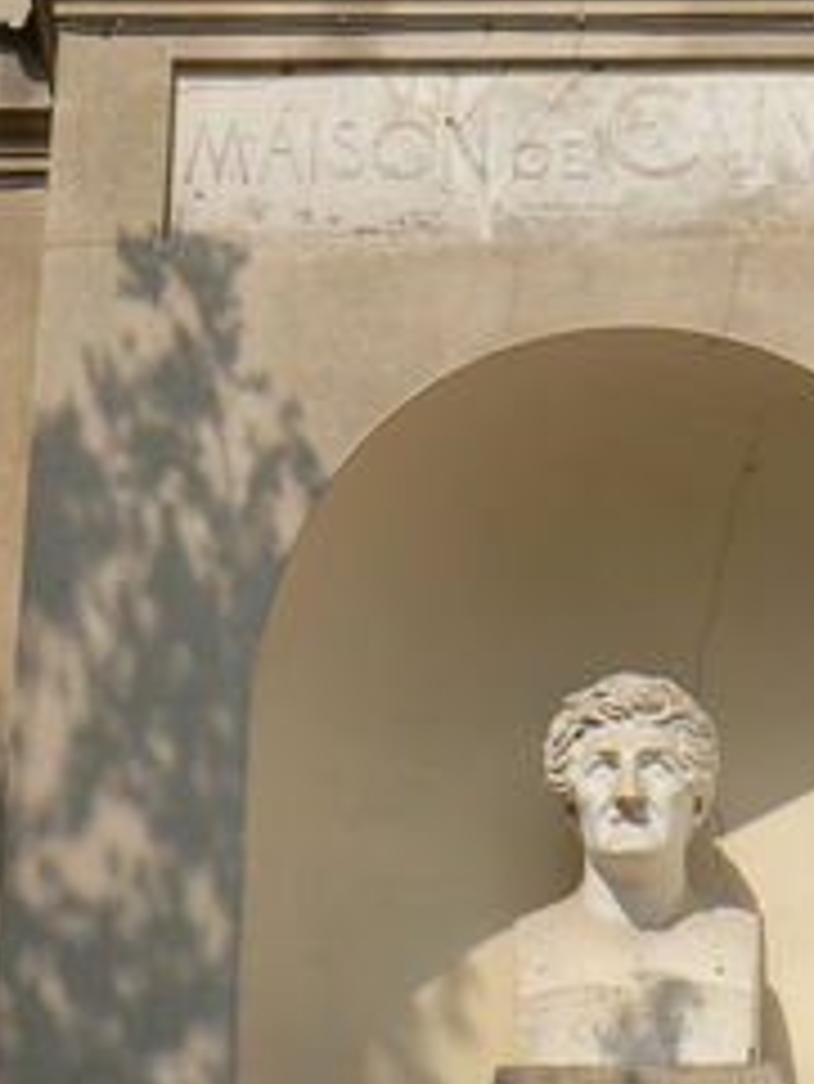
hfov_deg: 13.2
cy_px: 171
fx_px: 3508
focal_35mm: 112
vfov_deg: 17.4
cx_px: 585
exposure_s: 1/400
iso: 64
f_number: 5.6
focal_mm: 9.5
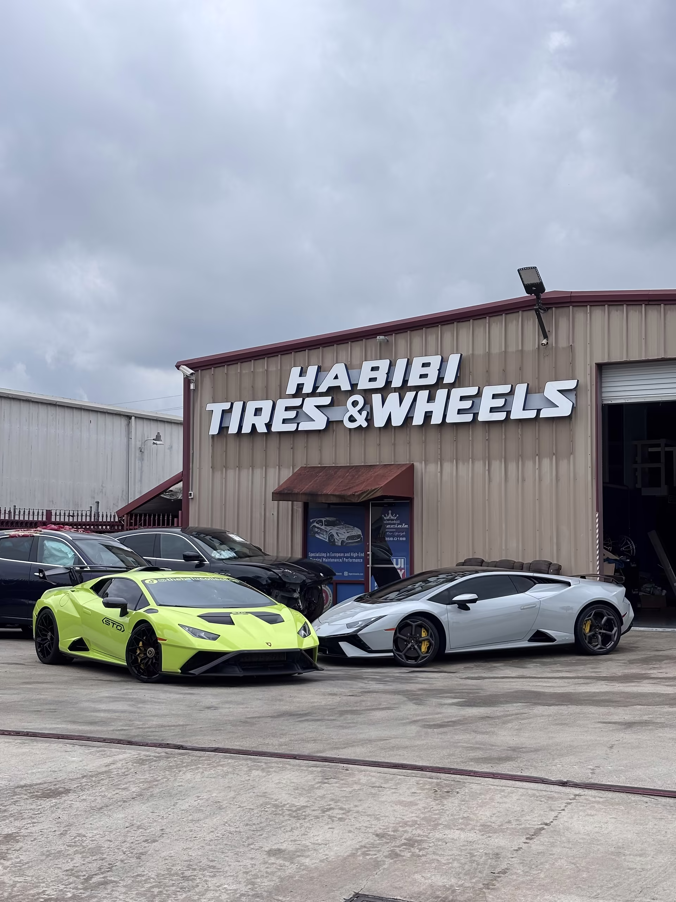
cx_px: 338
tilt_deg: +5.0
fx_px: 1354
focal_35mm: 52
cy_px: 451
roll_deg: -0.6
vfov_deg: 36.8
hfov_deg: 28.0
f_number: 1.6
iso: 40
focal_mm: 5.96
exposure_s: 1/3021
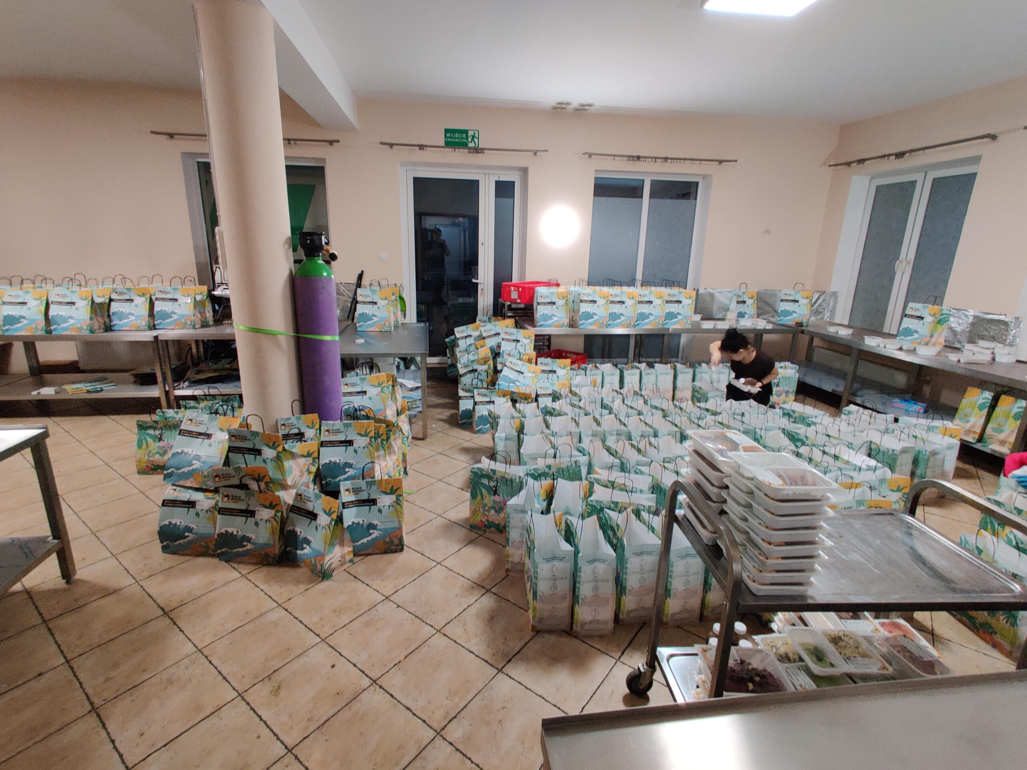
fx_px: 386
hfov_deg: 106.2
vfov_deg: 89.9
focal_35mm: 13
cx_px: 514
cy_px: 385
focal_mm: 2.25
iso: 800
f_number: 2.2
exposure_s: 1/33
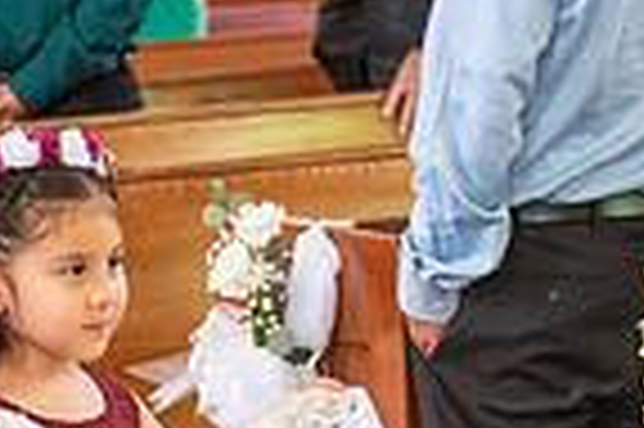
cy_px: 820
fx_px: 3699
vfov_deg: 6.4
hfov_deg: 9.9
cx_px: 281
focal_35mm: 207
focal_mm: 42
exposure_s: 1/250
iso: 2000
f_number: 2.8
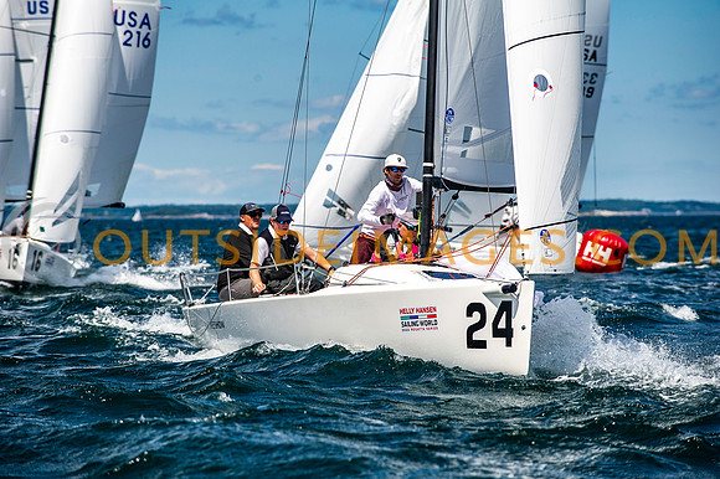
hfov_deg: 10.3
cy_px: 240
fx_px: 3998
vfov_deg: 6.9
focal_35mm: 200
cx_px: 360
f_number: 5.6
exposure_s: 1/5000
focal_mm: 200
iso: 500
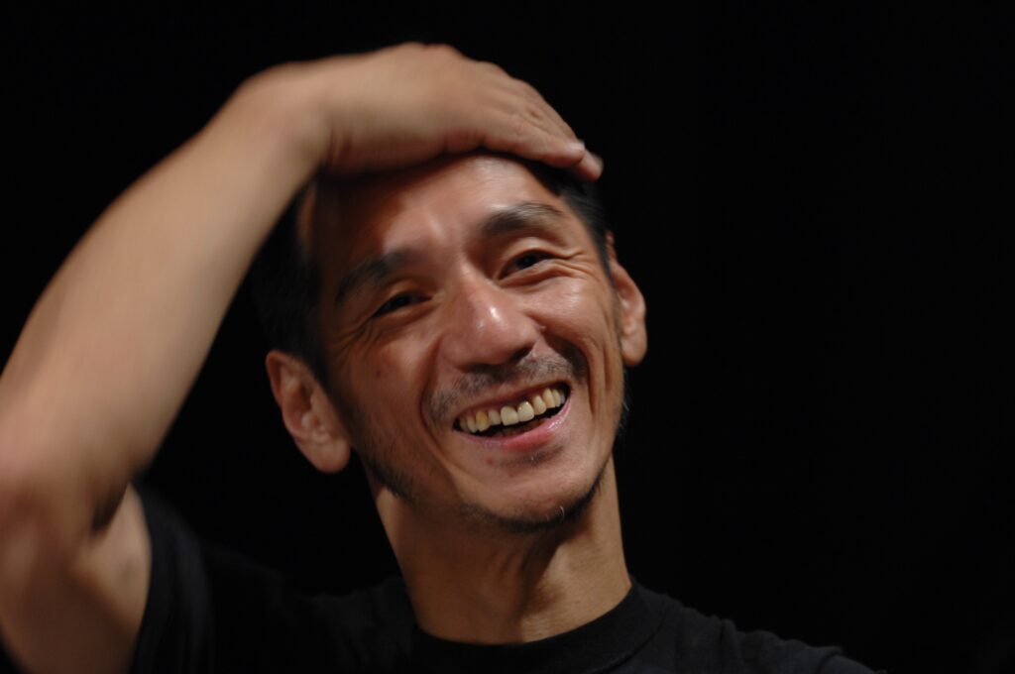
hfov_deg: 17.1
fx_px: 3379
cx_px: 508
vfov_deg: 11.4
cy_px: 337
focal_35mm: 120
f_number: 2.8
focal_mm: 80
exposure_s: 1/25
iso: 400
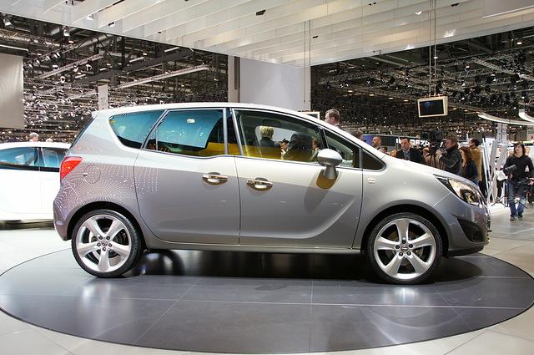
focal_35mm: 33
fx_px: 489
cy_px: 178
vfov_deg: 39.9
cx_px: 267
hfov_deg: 57.3
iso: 800
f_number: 5.6
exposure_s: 1/80
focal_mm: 22
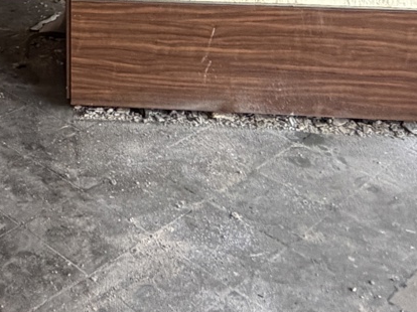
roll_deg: +0.4
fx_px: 783
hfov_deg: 27.8
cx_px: -13
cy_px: -269
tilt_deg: +1.0
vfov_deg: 17.6
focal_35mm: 65
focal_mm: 2.22
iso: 250
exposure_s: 1/121
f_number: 2.2
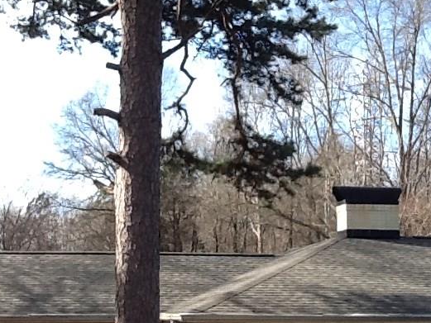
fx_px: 1009
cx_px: 212
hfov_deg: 24.1
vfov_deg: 18.0
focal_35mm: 81
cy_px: 265
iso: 40
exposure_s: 1/357
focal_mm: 2.03
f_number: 2.4
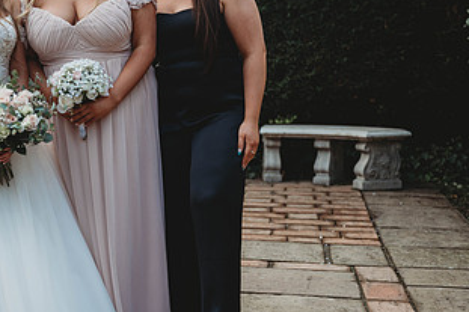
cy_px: 148
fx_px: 1068
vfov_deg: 16.6
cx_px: 38
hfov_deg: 24.0
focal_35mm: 82
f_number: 2.8
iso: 100
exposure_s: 1/500
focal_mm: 44
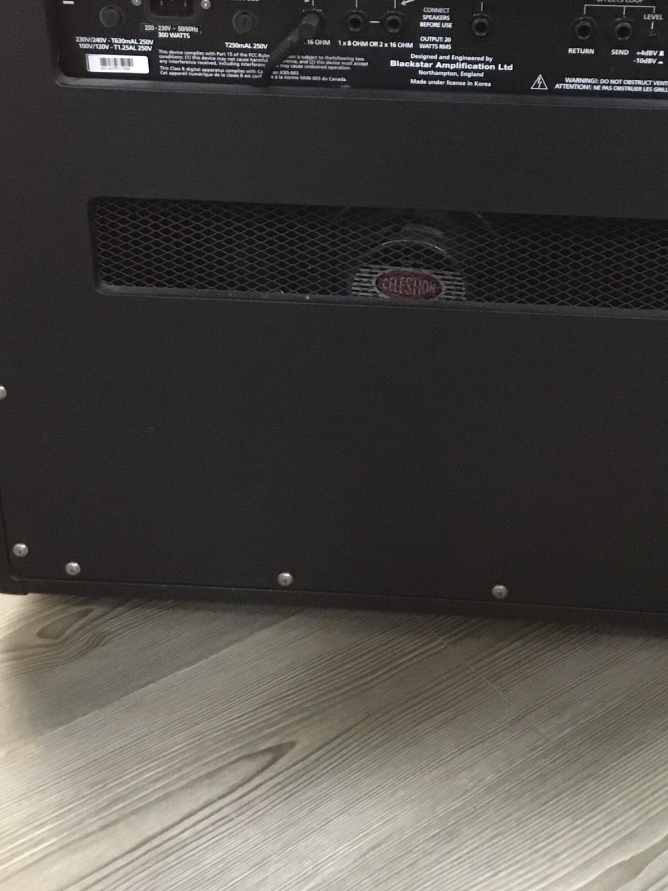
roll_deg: -0.6
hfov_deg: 29.0
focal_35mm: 50
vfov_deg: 37.6
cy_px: 262
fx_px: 1287
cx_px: 396
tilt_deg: -26.7
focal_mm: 3.3
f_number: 2.4
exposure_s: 1/17
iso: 320
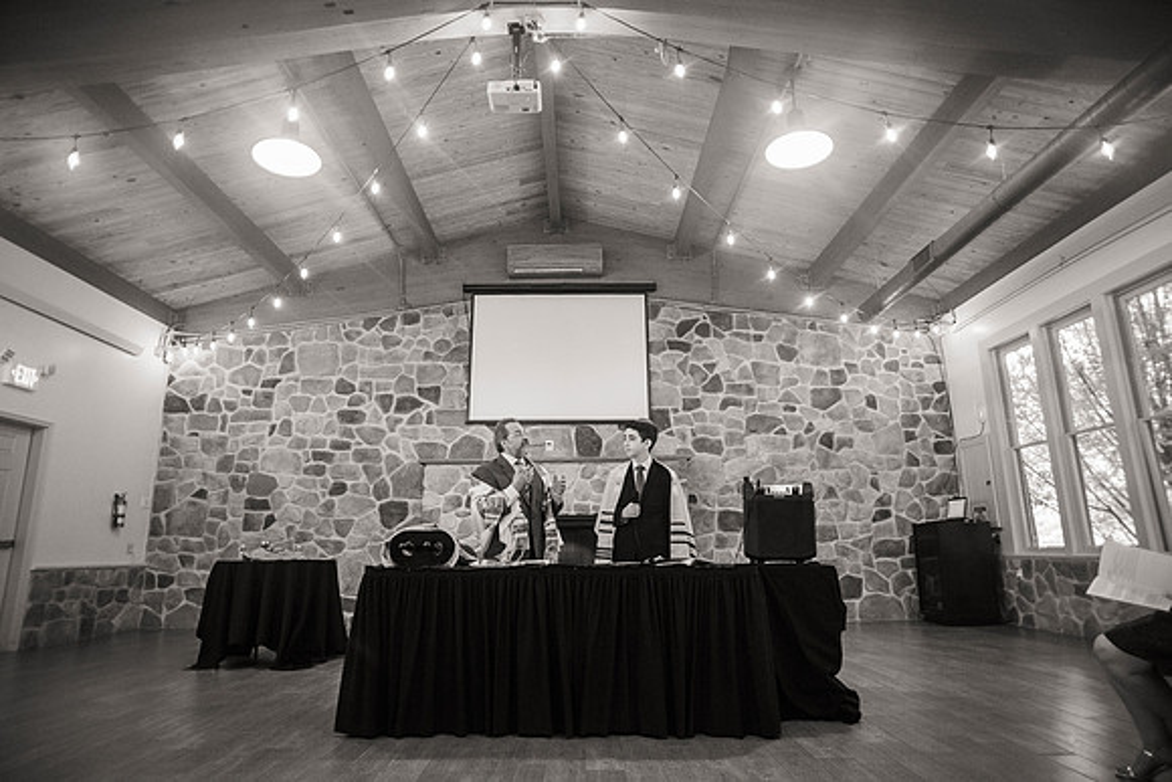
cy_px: 392
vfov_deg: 60.7
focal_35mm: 21
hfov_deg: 82.5
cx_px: 577
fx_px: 668
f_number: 2.8
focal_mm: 20
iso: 3200
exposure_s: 1/80
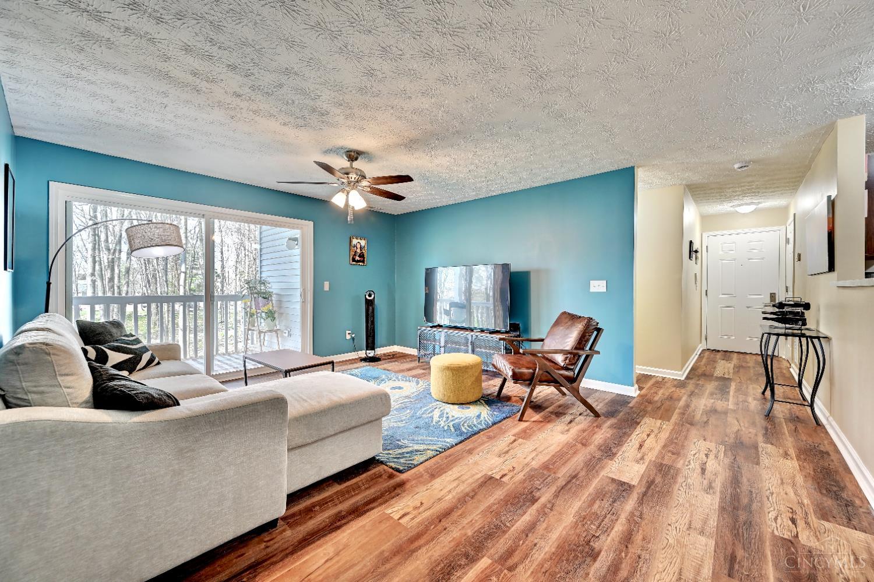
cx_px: 437
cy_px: 291
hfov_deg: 104.3
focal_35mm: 14
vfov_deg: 81.2
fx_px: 340
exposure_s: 1/2
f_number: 8
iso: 250
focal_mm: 14
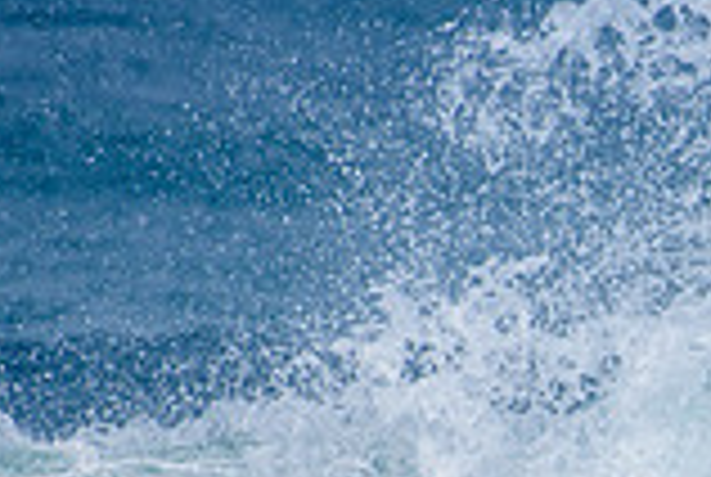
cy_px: 528
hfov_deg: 1.0
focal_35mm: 2001
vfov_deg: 0.7
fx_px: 39594
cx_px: 839
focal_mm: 500
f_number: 5.6
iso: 125
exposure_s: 1/2000
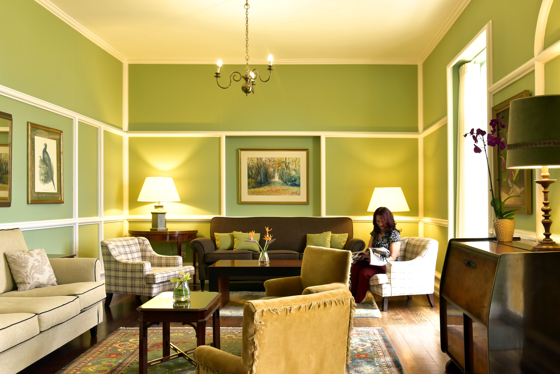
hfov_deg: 58.7
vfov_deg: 41.1
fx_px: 498
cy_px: 187
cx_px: 280
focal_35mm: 32
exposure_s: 1/6
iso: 800
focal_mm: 32
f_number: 8
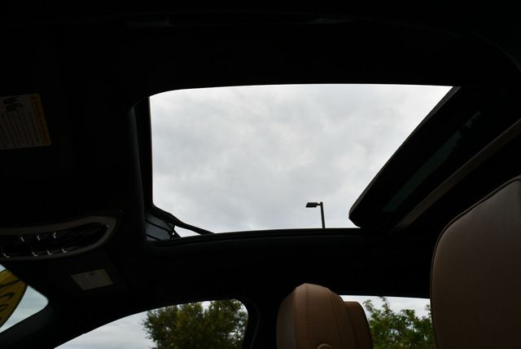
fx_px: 521
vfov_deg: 36.9
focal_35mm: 36
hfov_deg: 53.1
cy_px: 174
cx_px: 260
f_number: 10
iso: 100
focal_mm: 18
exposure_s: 1/400
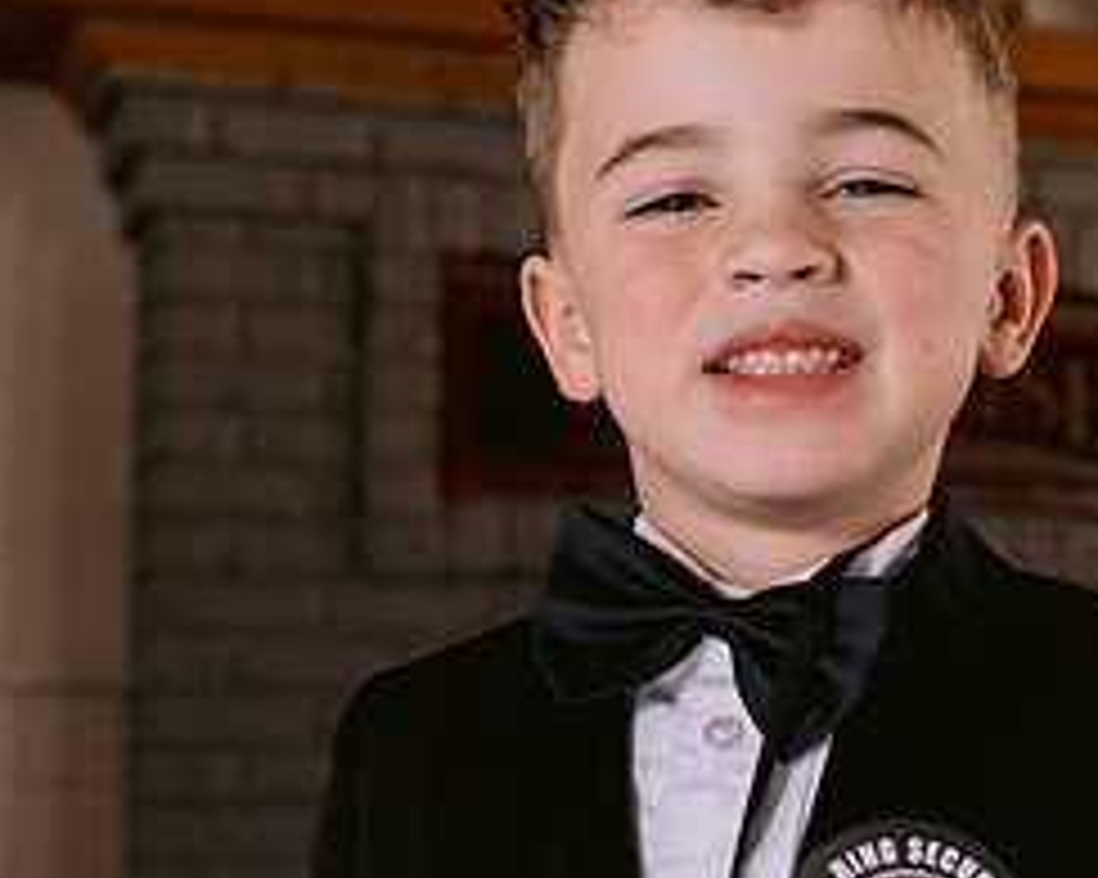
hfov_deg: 21.9
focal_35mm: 87
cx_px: 778
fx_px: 2826
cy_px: 453
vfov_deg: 17.6
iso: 800
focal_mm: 39
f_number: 4
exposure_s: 1/50
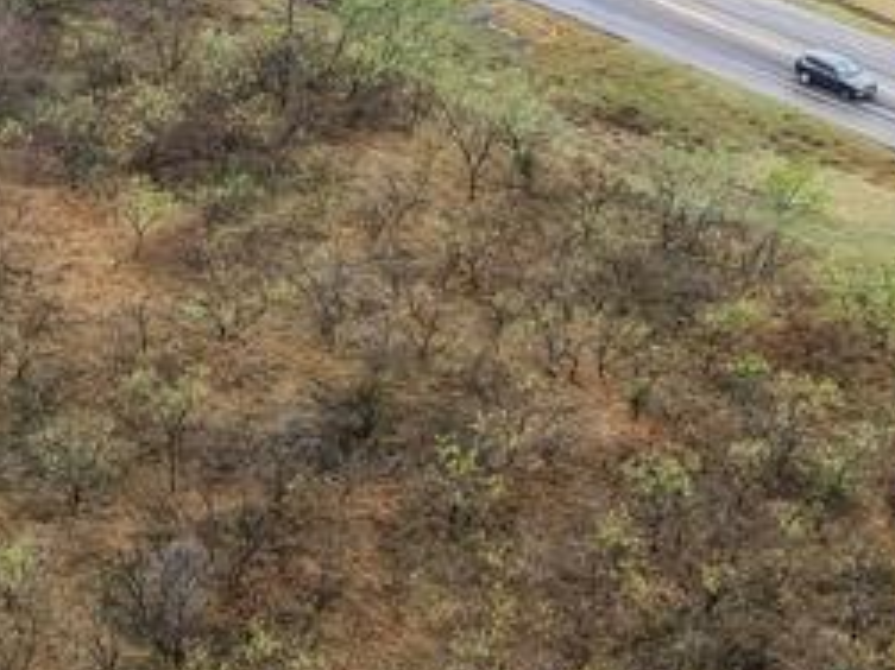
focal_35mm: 98
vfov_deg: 15.0
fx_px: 2533
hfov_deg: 19.5
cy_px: 207
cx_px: 36
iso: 350
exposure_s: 1/500
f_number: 1.8
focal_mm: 8.67
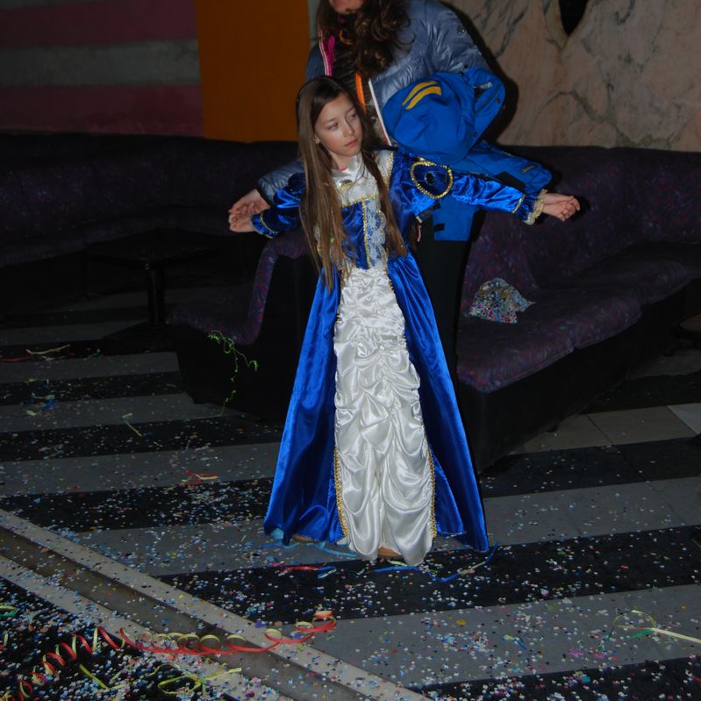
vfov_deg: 36.3
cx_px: 351
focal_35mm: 46
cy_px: 214
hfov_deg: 36.8
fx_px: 1054
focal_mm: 24
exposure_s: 1/60
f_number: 4
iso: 200
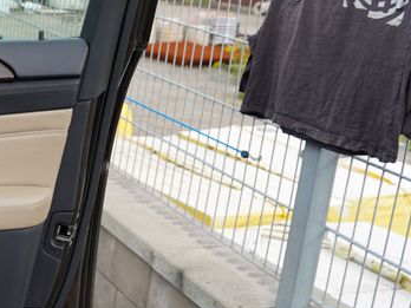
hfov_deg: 24.9
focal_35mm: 68
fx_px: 807
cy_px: 81
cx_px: -118
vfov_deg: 21.4
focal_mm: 24
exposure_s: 1/60
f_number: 4
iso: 100
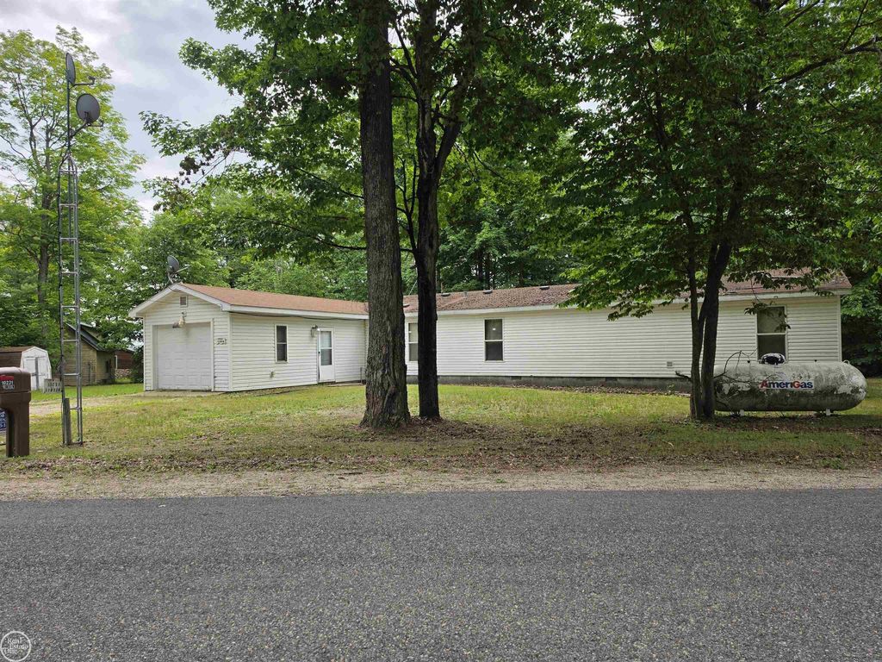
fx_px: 586
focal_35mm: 23
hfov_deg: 73.9
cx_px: 441
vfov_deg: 58.9
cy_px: 331
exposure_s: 1/4887
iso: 64
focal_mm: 6.5
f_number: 1.4
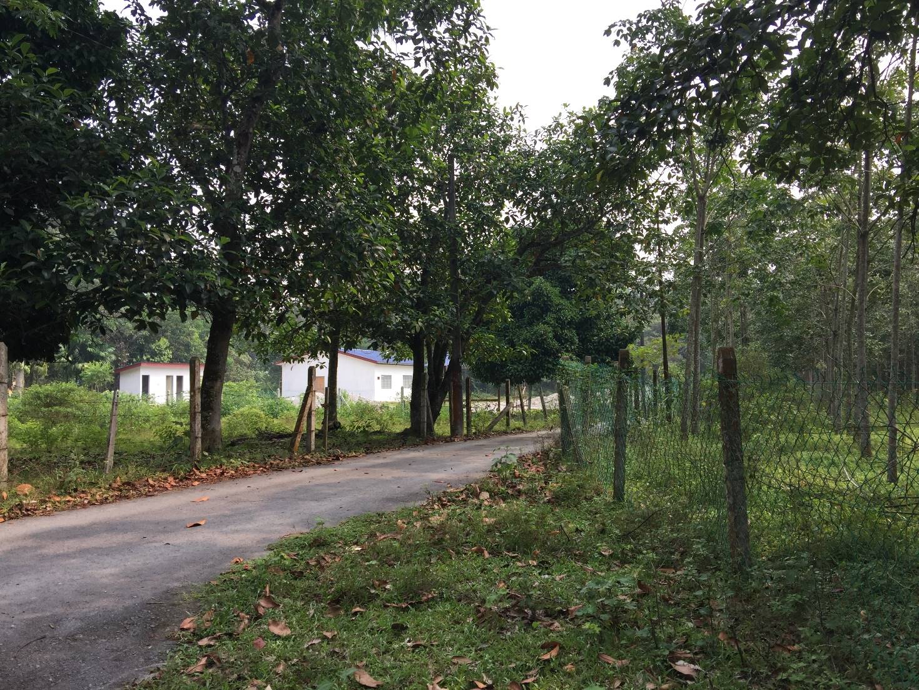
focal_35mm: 29
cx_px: 460
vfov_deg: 48.2
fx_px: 770
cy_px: 345
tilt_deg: +5.6
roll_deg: +0.6
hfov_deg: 61.7
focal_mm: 4.15
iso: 32
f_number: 2.2
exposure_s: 1/549
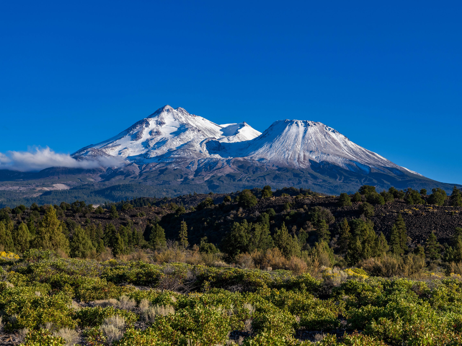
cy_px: 173
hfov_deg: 26.3
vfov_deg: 19.9
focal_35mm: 74
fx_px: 988
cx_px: 233
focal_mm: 68
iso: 320
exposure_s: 1/500
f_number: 8
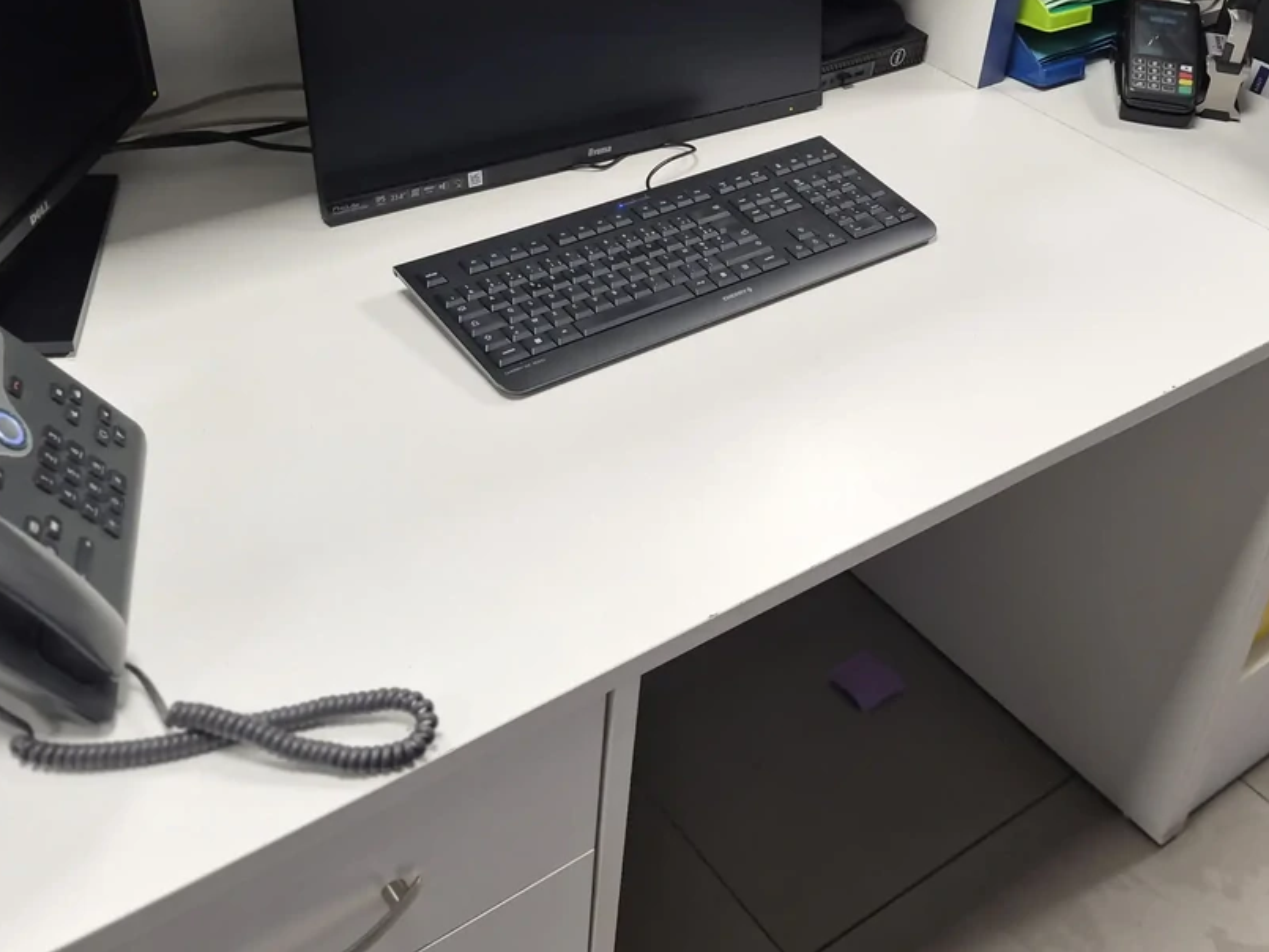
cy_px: 266
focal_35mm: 40
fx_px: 1467
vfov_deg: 35.4
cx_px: 651
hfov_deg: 46.8
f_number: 1.8
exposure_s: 1/100
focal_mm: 5.4
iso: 160
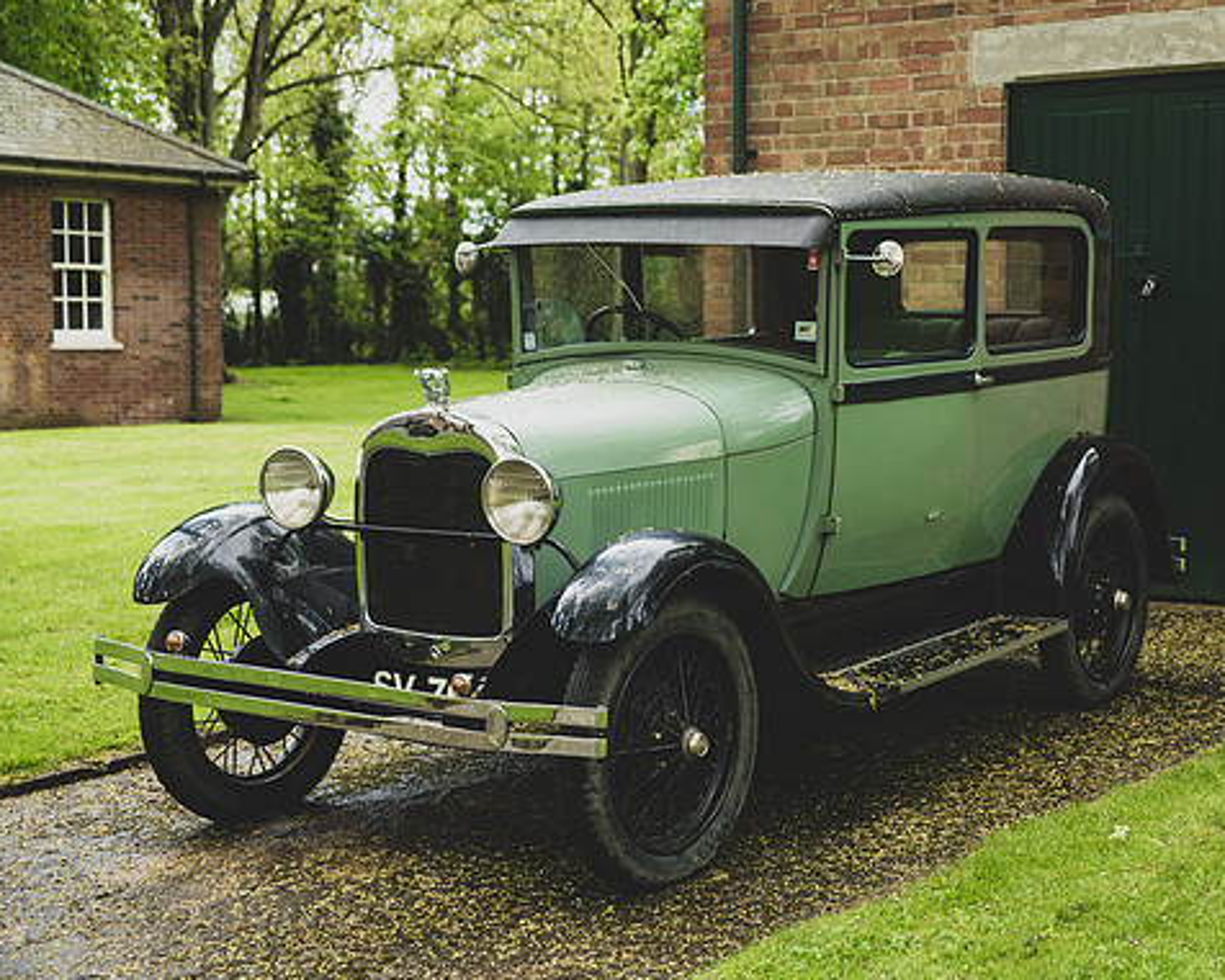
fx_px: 2321
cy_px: 490
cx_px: 723
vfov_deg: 23.9
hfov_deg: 29.5
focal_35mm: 64
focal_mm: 56
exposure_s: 1/250
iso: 200
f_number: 4.5
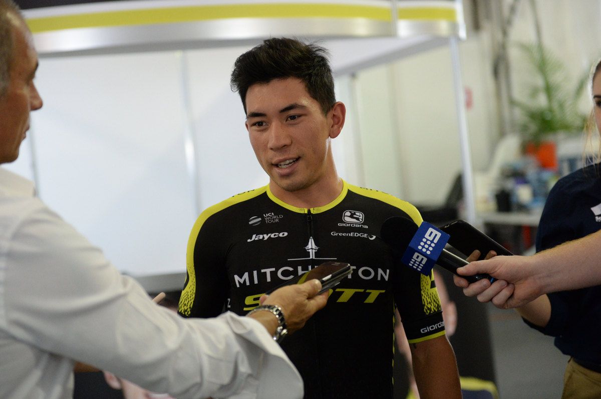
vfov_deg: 19.4
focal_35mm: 70
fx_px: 1168
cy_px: 200
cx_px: 300
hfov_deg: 28.9
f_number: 2.8
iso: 5000
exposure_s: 1/800
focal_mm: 70
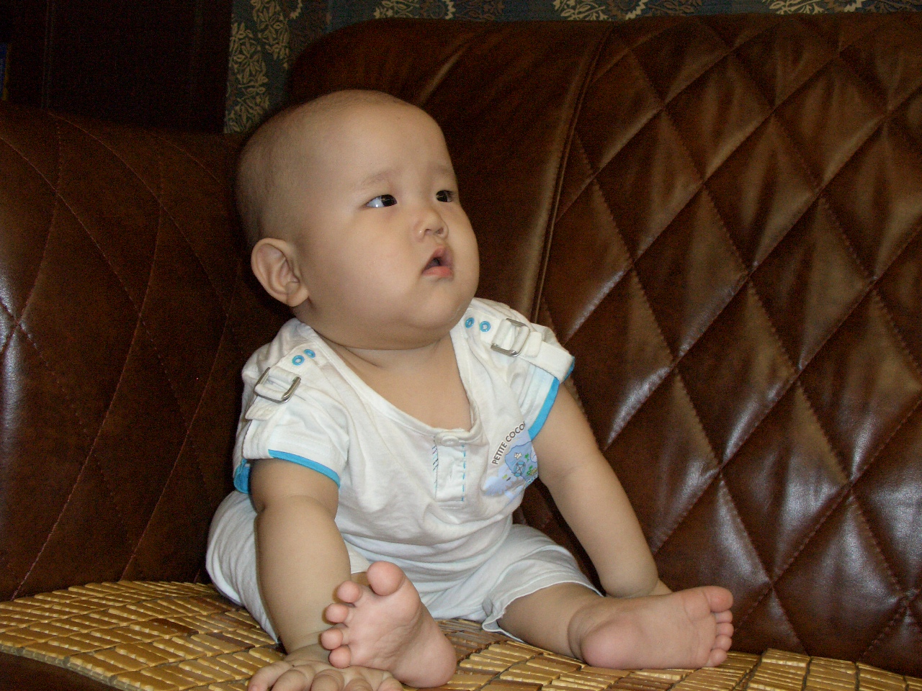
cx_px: 461
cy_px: 346
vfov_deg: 39.7
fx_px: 959
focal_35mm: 36
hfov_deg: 51.4
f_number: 2.9
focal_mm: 7.8
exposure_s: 1/60
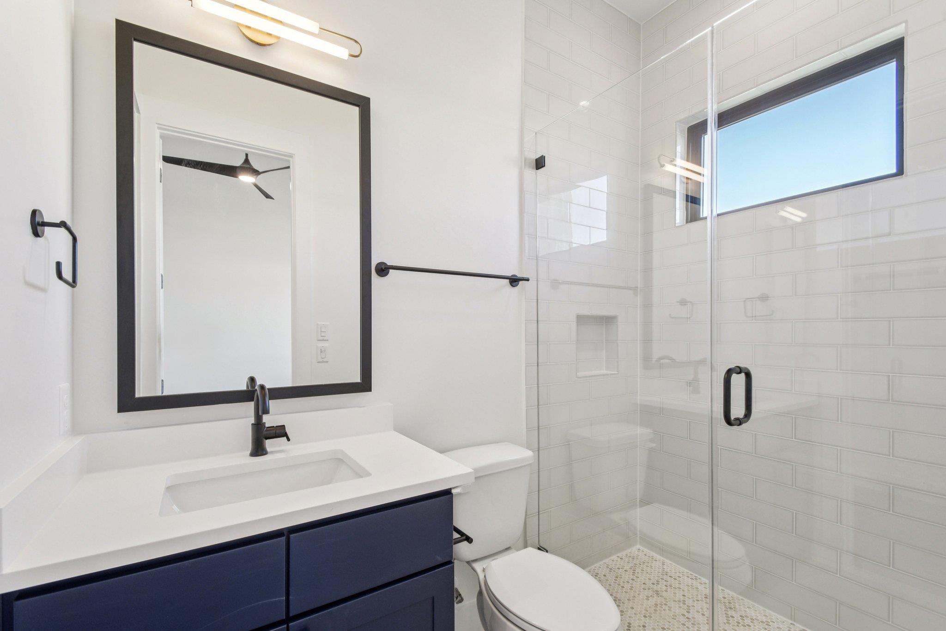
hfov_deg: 100.4
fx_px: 394
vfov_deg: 77.3
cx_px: 473
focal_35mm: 15
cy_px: 316
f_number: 8
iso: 400
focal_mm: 10
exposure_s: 1/25
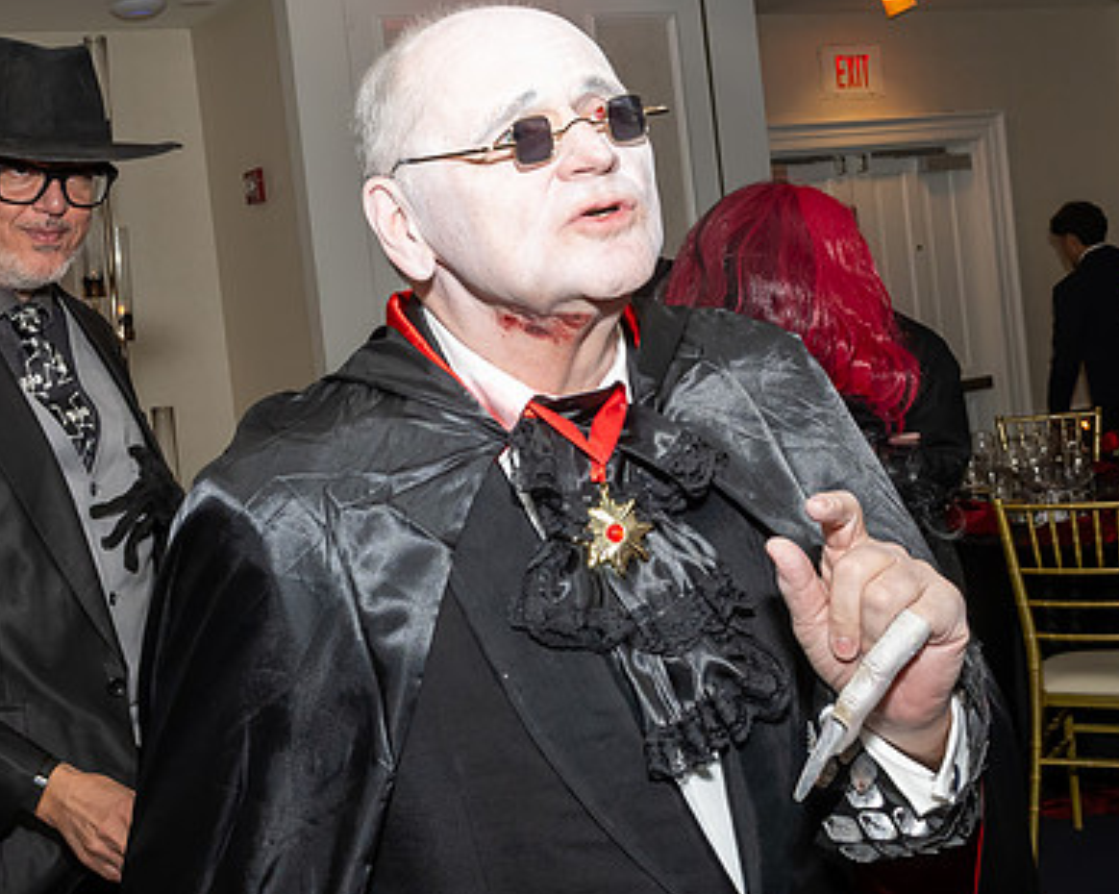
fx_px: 1655
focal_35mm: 50
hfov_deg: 37.2
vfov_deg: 30.2
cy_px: 358
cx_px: 460
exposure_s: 1/250
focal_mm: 17
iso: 800
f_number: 8
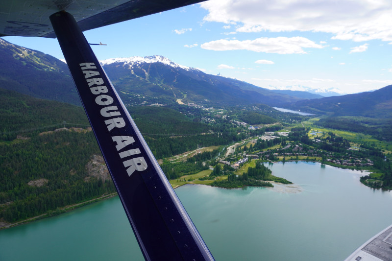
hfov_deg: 73.8
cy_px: 130
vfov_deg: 53.1
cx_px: 196
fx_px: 261
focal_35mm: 24
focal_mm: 16
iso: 100
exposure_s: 1/125
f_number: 9
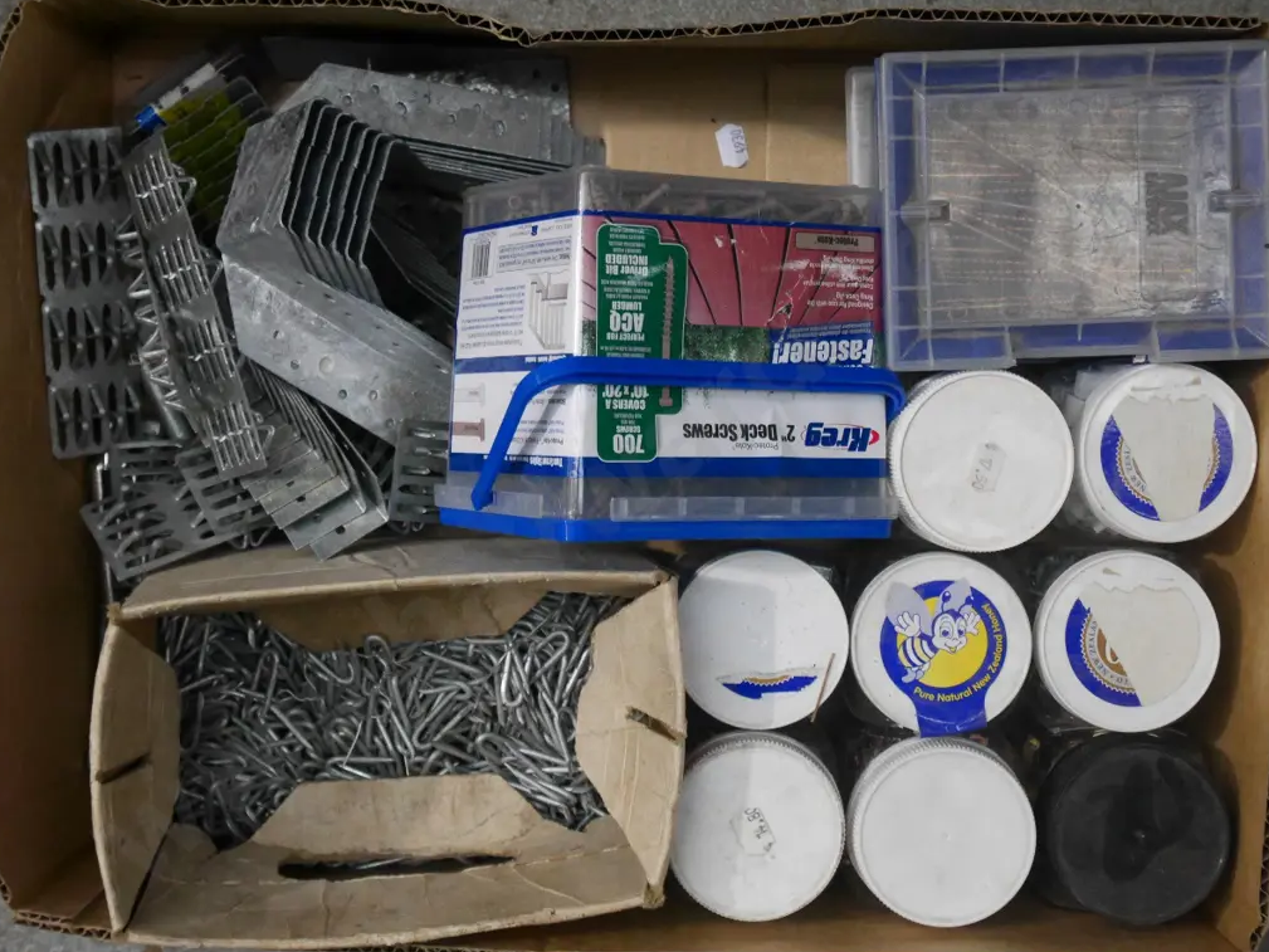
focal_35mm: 65
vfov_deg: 22.6
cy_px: 476
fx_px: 2383
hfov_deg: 29.8
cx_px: 633
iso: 3200
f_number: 5.6
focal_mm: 32
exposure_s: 1/40
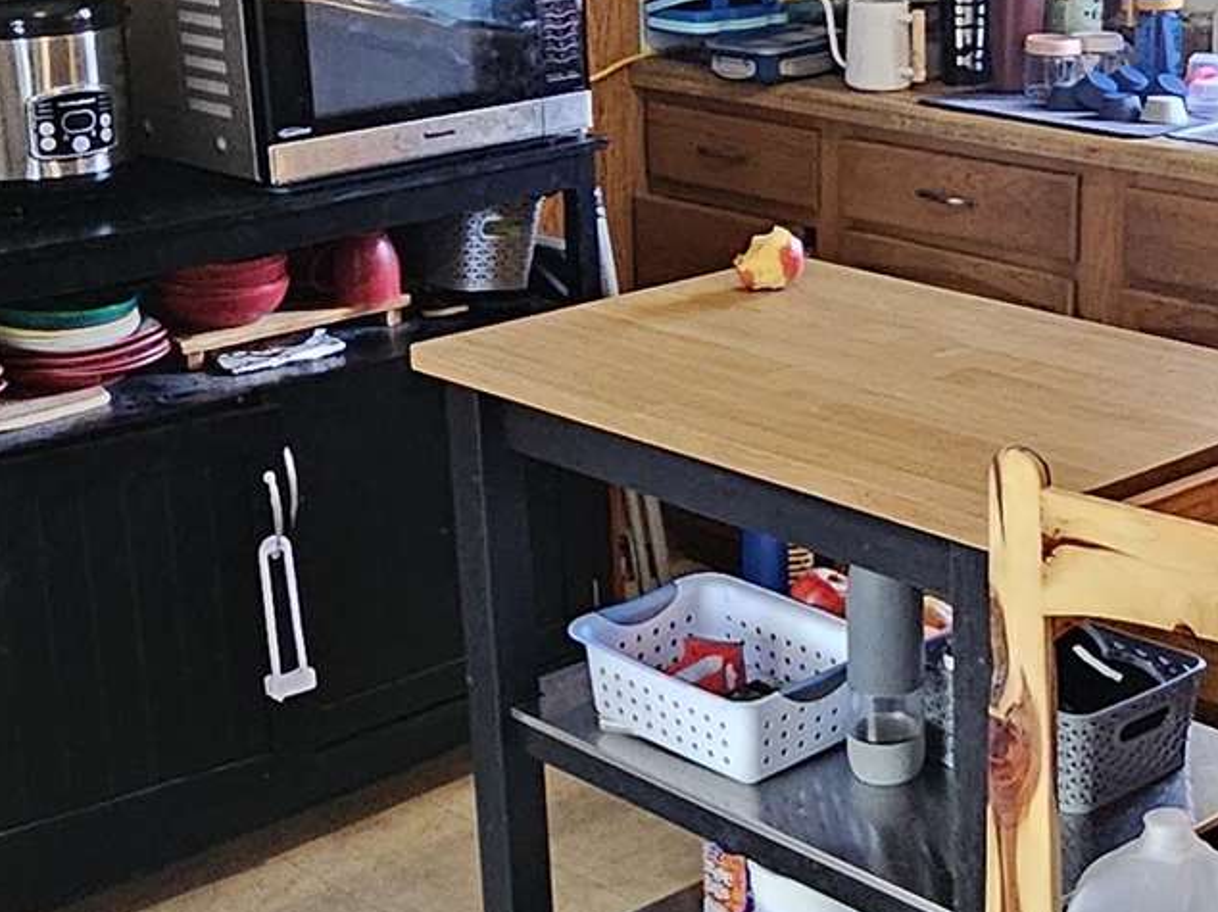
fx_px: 2216
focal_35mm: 63
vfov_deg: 23.2
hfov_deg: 29.6
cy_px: 342
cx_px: 1068
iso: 640
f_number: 2.2
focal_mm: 2.2
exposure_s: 1/30
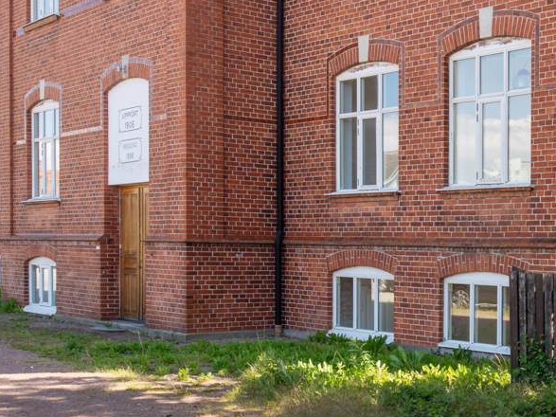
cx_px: 494
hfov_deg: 31.3
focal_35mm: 59
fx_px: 947
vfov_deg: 23.6
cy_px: -17
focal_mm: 24
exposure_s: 1/500
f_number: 5.6
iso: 320
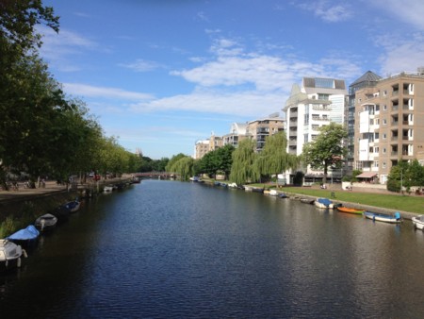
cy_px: 160
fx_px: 429
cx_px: 212
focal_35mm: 35
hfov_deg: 52.6
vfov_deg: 40.7
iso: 64
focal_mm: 4.28
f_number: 2.4
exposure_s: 1/1453
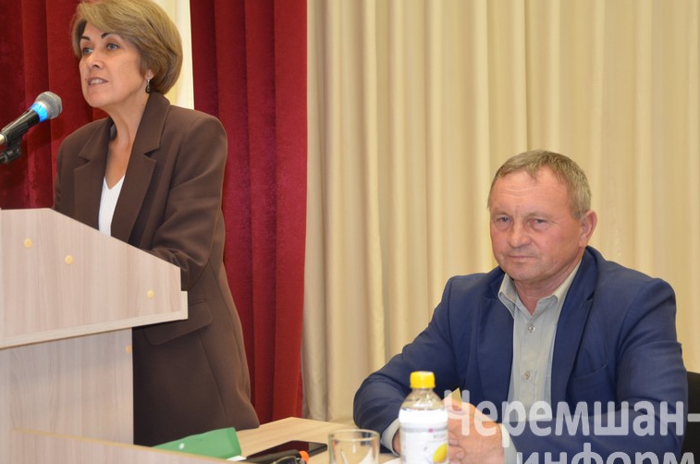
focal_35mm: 61
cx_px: 296
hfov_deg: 32.9
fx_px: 1184
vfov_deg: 22.2
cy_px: 216
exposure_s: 1/60
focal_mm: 34
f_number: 4.2
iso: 640
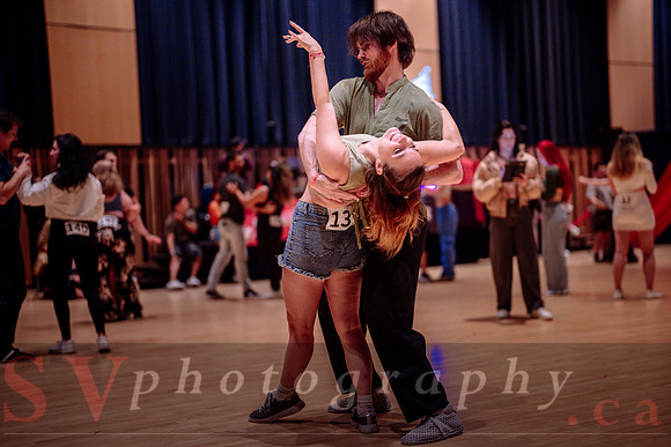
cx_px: 361
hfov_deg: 37.0
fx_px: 1003
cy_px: 241
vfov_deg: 25.1
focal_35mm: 54
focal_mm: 50
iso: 1600
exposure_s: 1/250
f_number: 1.2
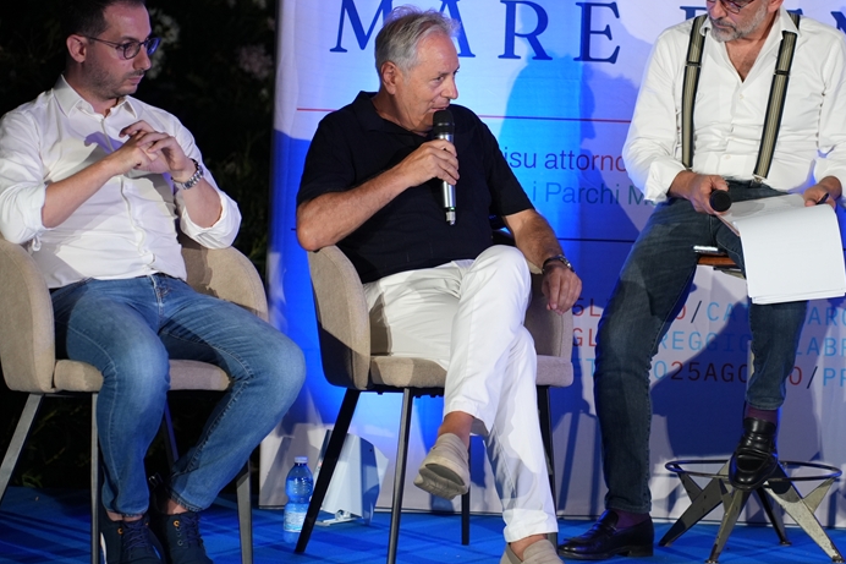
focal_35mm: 111
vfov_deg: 12.3
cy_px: 172
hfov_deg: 18.4
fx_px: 2608
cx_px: 452
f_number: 2.8
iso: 1600
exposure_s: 1/160
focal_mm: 75
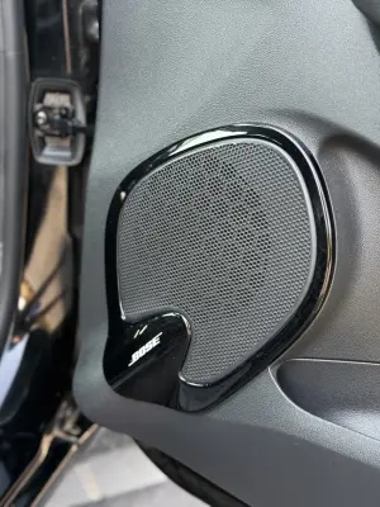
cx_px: 190
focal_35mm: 48
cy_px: 254
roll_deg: -6.2
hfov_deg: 30.3
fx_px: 703
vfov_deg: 39.7
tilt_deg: -24.6
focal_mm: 6.76
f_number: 1.78
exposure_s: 1/221
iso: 200
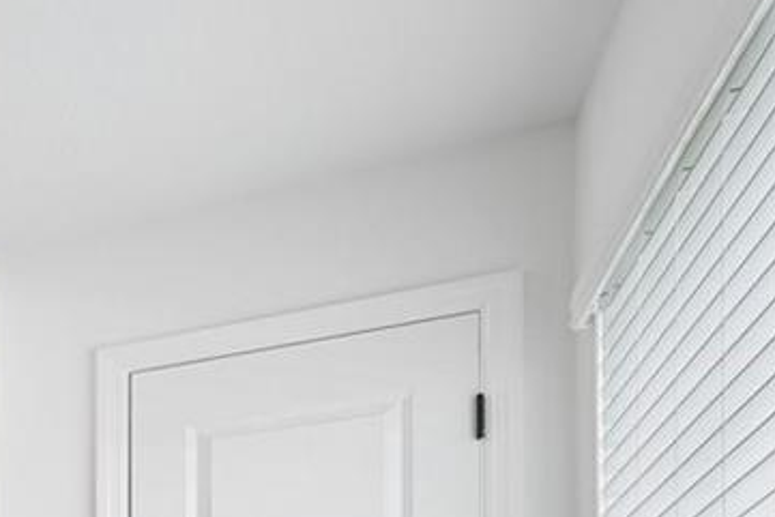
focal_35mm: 62
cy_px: 834
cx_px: -747
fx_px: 1335
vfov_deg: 18.6
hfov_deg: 19.5
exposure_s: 1/50
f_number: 8
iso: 400
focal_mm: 14
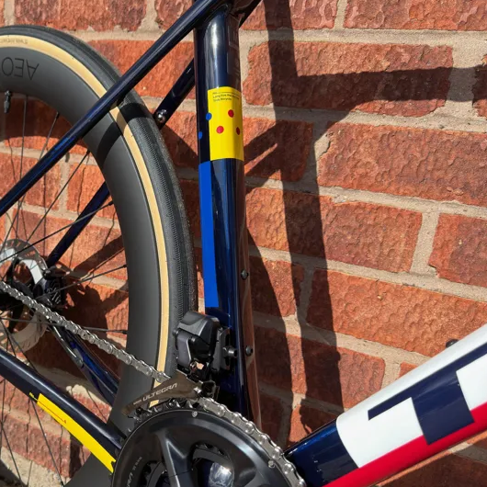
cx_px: 151
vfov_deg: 51.0
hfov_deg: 49.9
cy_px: 265
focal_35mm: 32
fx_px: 509
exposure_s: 1/4098
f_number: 1.78
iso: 100
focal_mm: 6.76
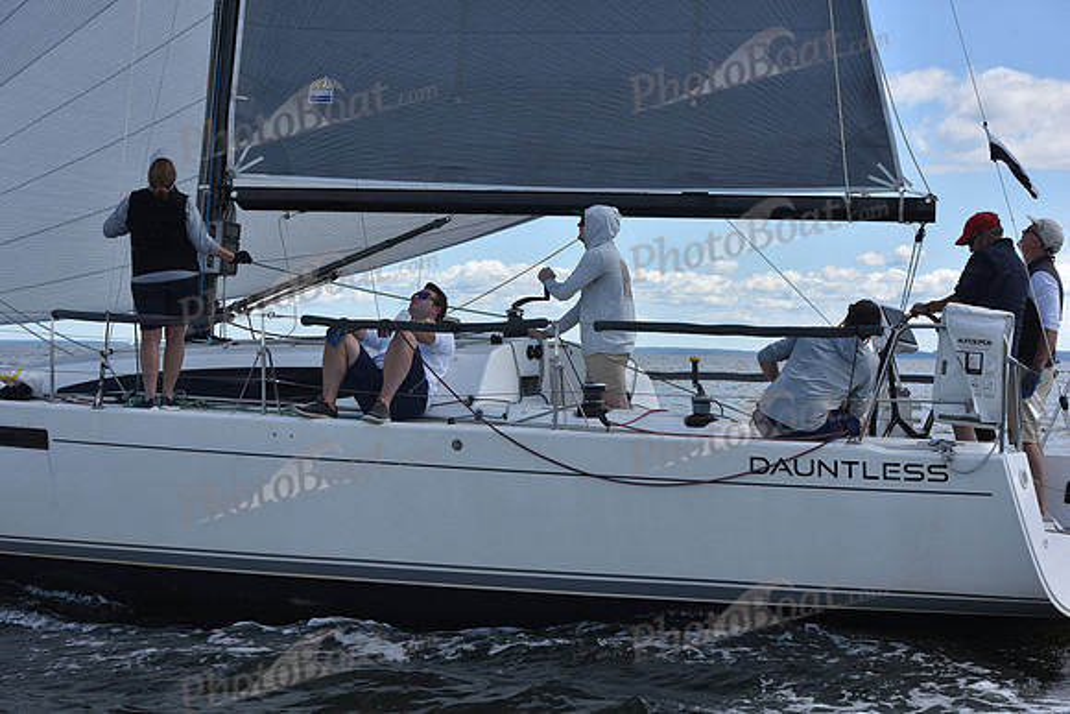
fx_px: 2081
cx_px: 535
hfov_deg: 28.8
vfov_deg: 19.5
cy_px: 357
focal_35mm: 70
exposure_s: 1/800
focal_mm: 70
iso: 250
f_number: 8
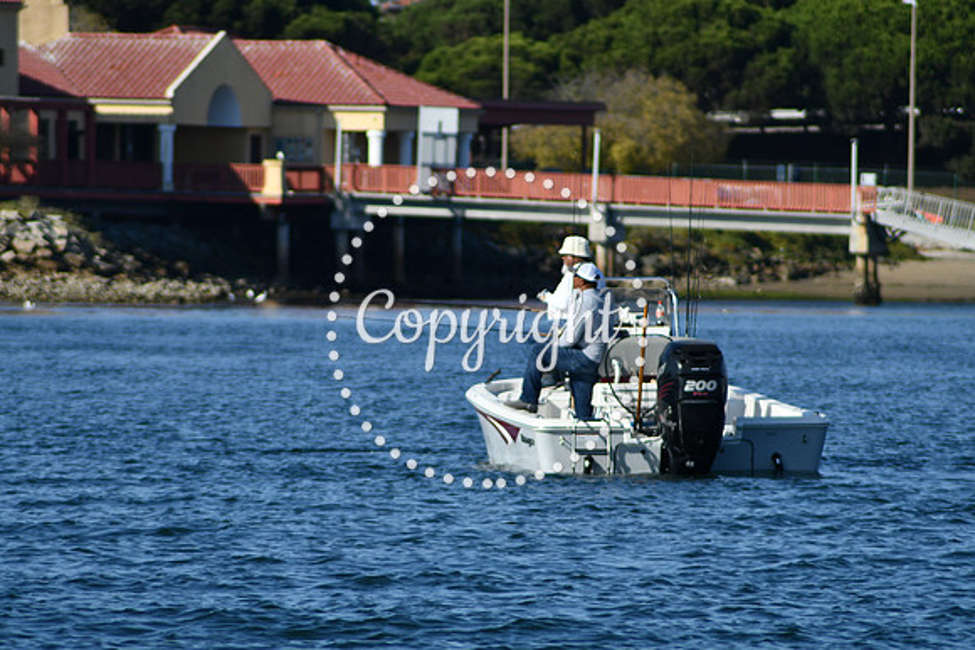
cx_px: 488
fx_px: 12190
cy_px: 325
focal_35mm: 450
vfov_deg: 3.1
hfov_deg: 4.6
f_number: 6.3
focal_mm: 300
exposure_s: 1/1250
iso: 200
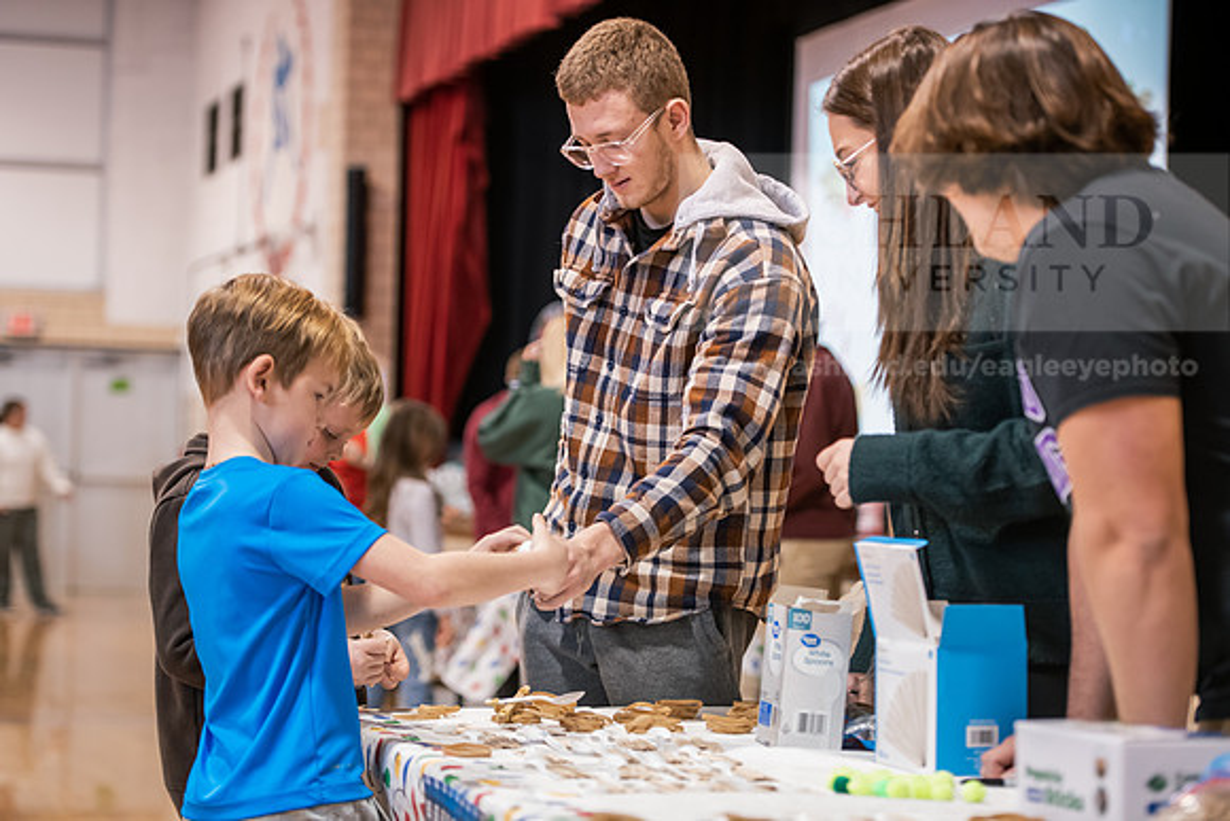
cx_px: 615
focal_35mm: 82
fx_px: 2802
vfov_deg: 16.7
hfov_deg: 24.8
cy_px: 410
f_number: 3.2
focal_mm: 82
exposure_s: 1/160
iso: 1600
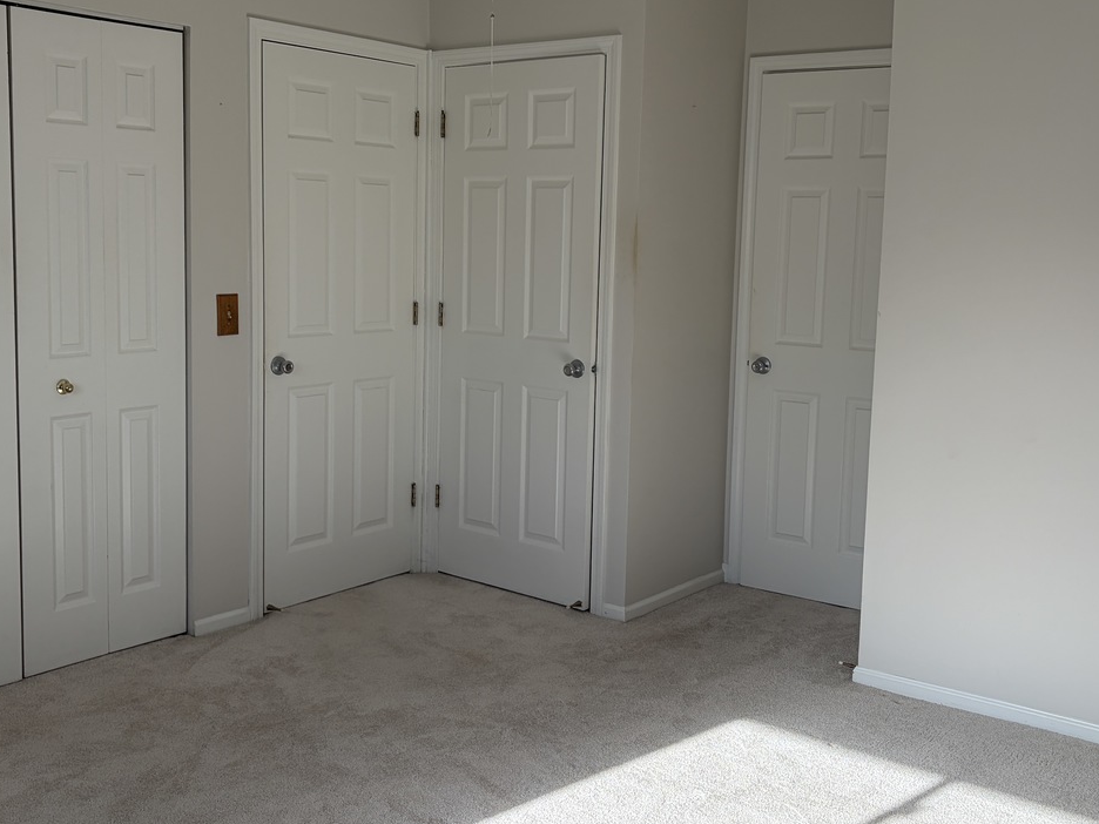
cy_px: 363
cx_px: 530
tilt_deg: -6.3
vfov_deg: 35.9
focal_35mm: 40
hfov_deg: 46.8
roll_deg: -1.2
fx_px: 1270
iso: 64
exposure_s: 1/363
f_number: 1.6
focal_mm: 5.96
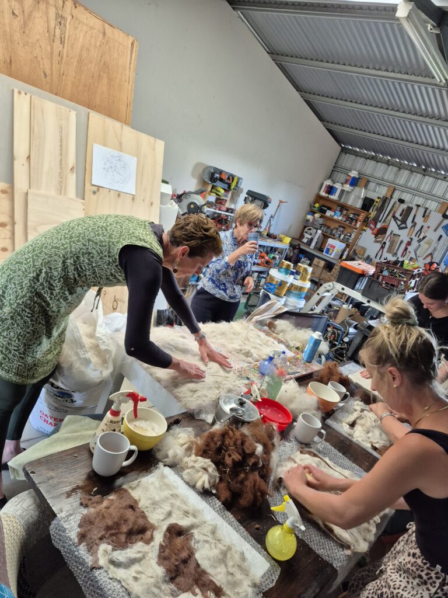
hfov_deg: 58.9
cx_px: 224
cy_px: 299
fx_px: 397
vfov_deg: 73.9
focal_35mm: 23
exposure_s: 1/100
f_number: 1.8
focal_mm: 5.4
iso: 400
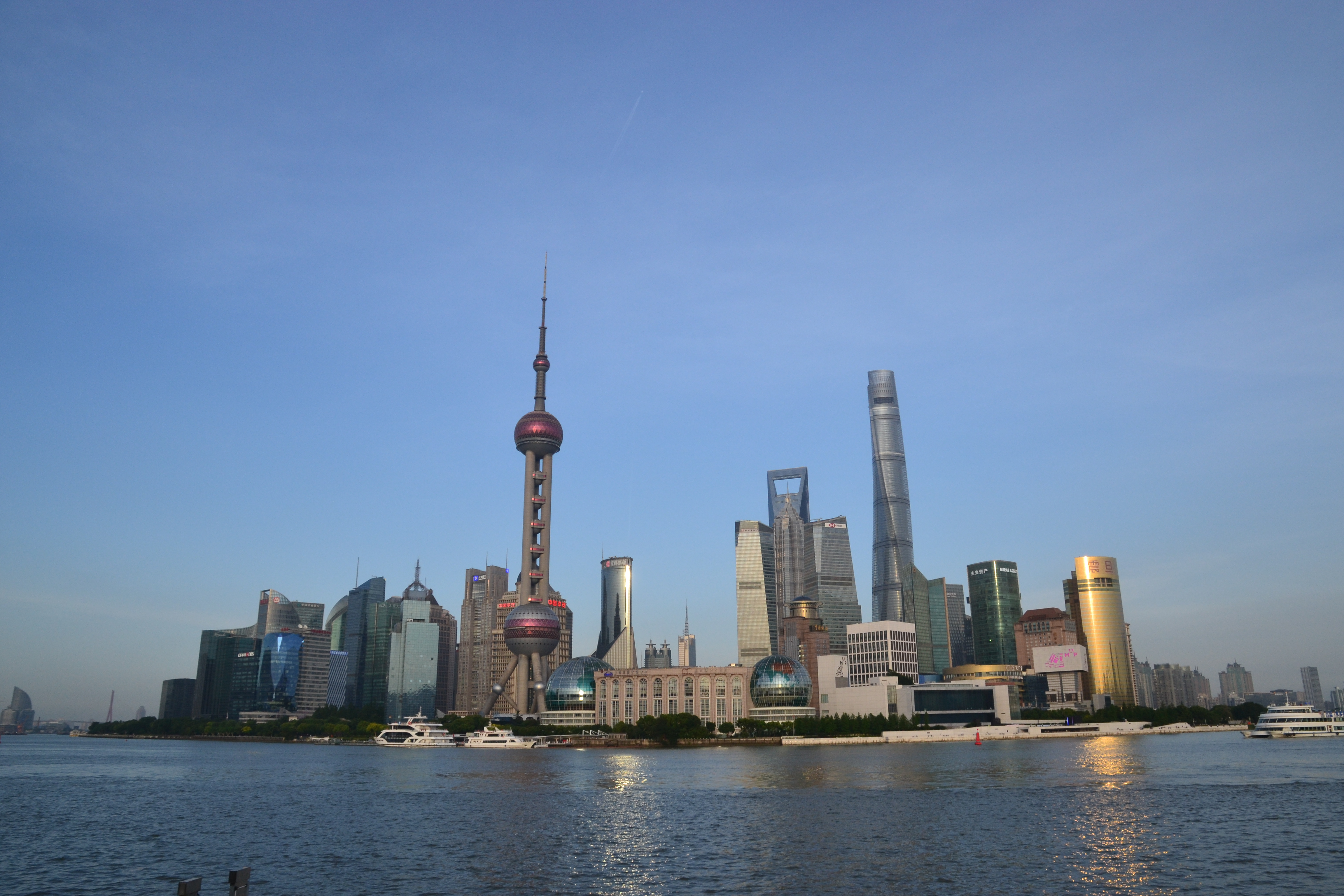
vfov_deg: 53.1
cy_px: 448
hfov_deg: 73.7
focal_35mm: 24
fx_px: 896
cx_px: 672
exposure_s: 1/320
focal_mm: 16
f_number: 10
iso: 400
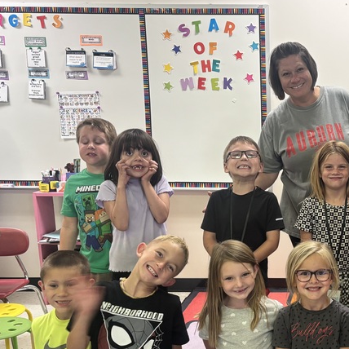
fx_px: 627
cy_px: 236
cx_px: 346
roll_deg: -0.4
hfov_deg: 29.2
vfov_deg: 30.8
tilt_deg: -13.1
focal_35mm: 55
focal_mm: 5.96
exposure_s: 1/41
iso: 125
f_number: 1.6
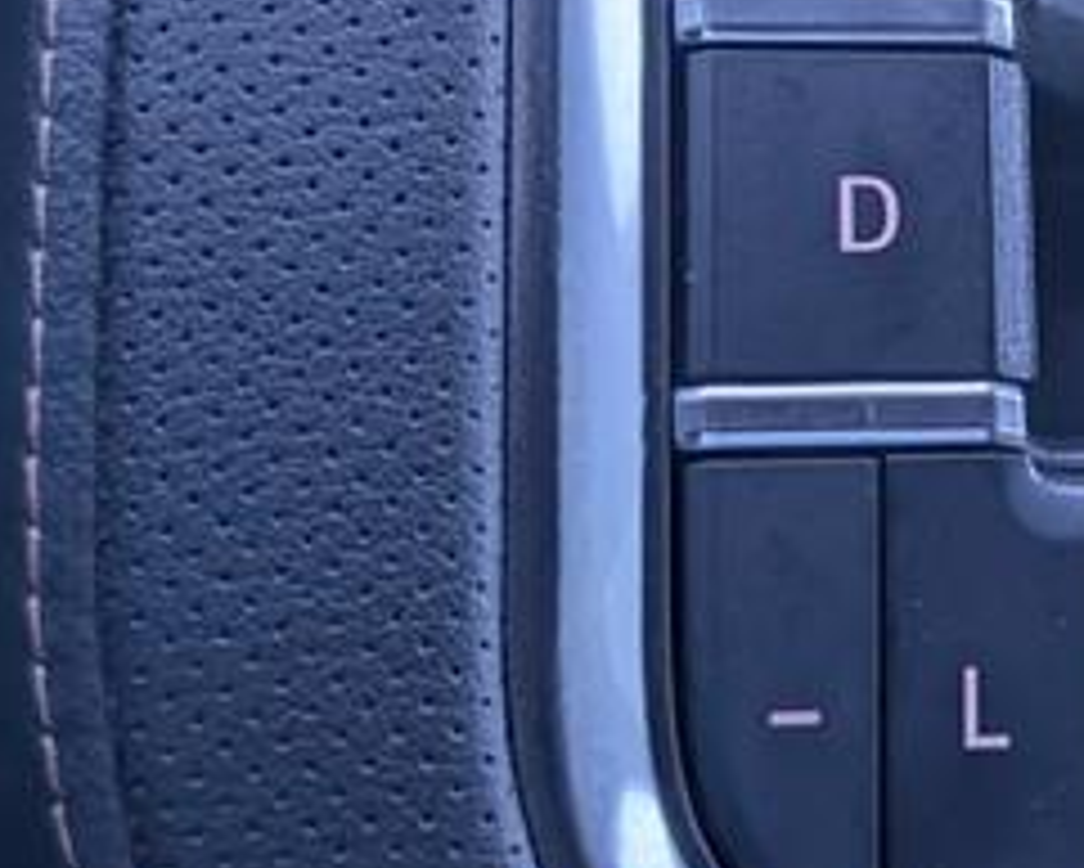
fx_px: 4076
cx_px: 1138
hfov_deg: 14.8
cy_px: 72
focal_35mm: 127
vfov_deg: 12.1
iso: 270
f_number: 1.68
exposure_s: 1/667
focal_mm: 6.9
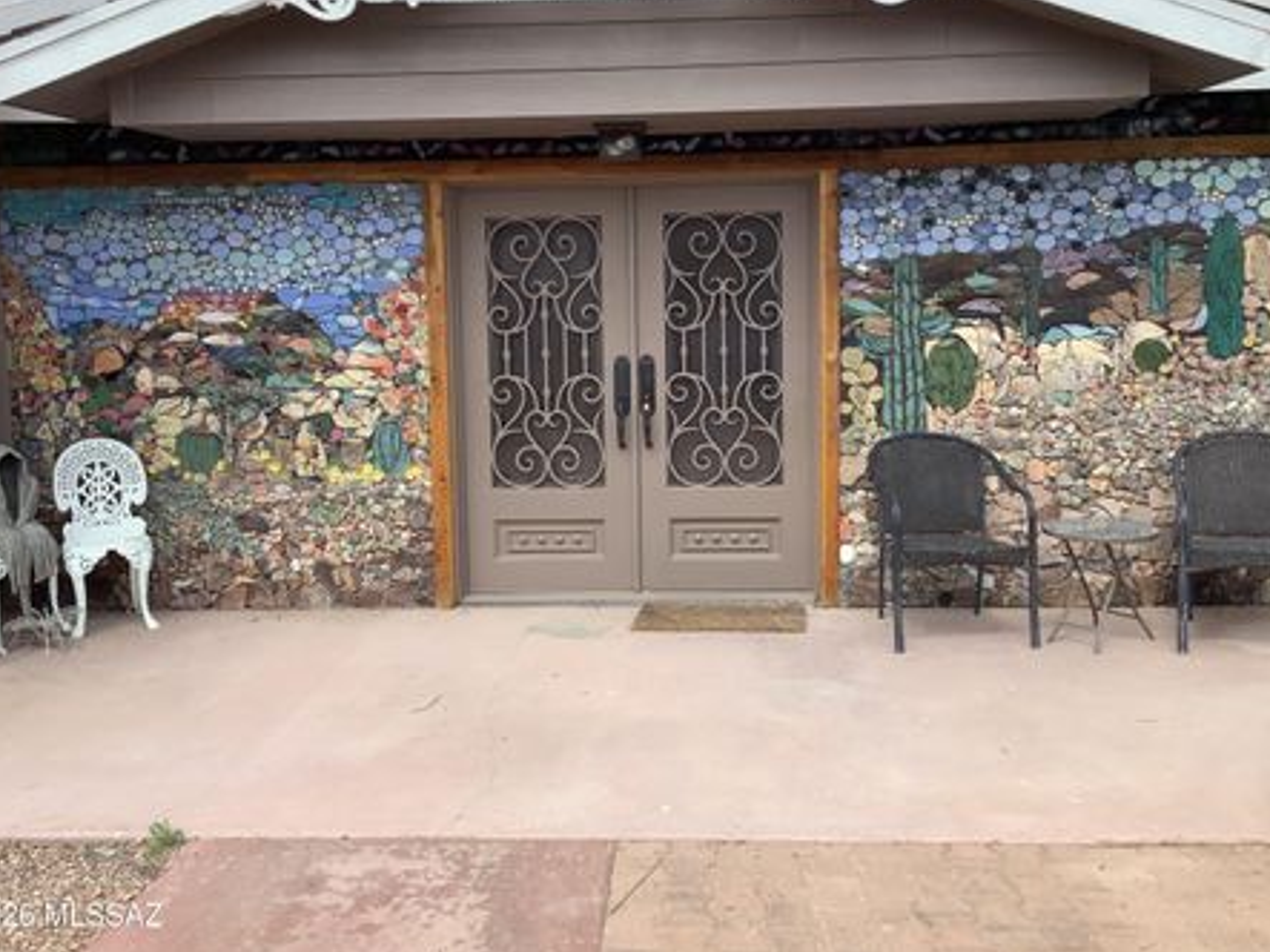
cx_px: 659
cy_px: 426
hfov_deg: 52.6
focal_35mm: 35
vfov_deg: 40.6
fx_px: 1284
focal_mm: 3.3
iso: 25
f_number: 2.4
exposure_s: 1/747
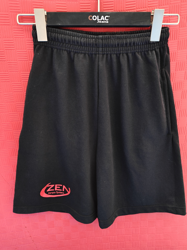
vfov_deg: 69.4
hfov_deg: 54.9
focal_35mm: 25
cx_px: 96
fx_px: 180
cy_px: 125
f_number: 1.8
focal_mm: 5.59
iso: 400
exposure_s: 1/50
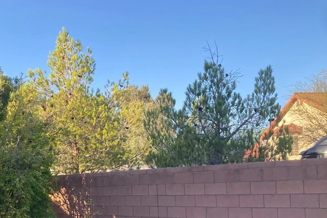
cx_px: 118
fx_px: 427
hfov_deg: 41.5
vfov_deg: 27.9
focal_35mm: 47
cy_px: 183
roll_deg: +2.0
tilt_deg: +0.7
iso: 20
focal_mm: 3.99
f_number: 1.8
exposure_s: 1/375
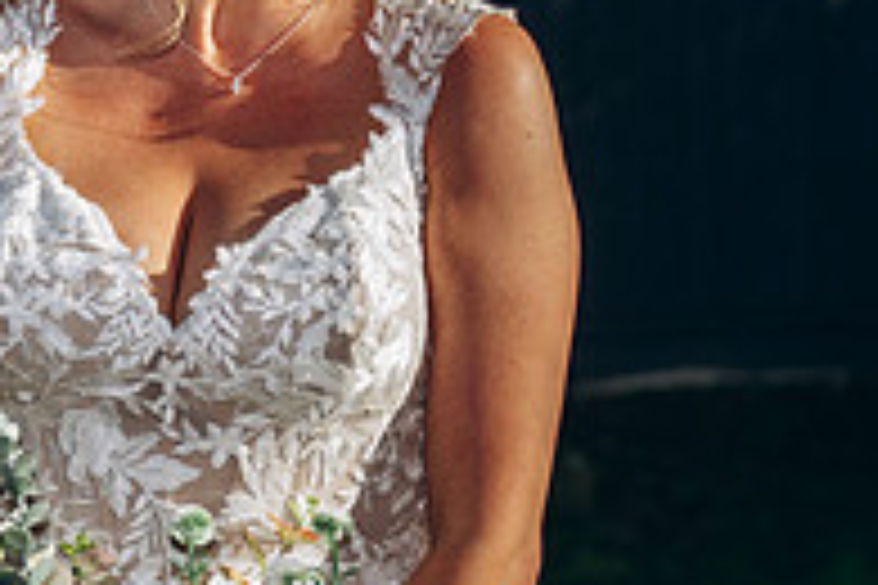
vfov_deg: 9.6
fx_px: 3487
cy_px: 299
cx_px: 320
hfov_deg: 14.3
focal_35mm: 143
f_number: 2.8
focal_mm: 48
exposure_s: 1/1600
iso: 64
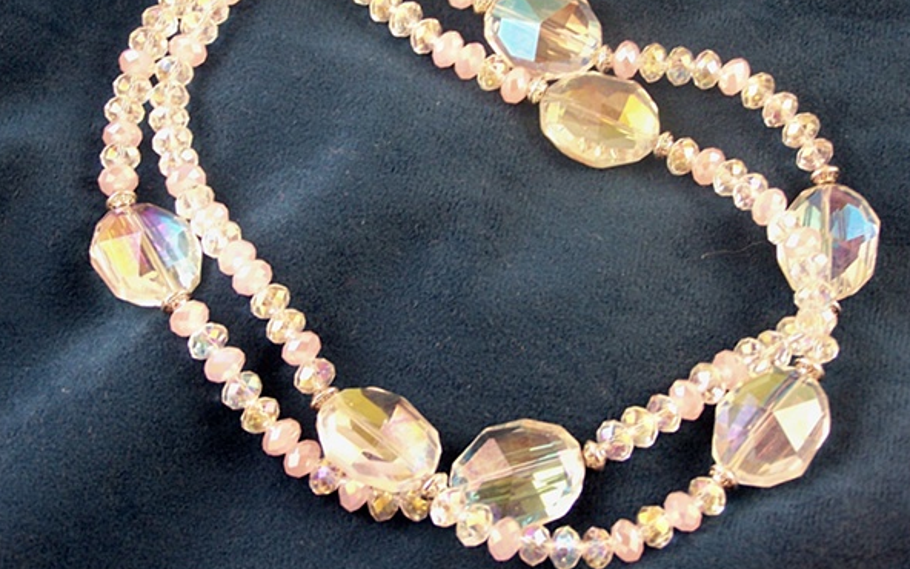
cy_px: 214
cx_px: 432
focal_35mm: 86
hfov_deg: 24.1
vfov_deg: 15.2
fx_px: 2133
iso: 141
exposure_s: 1/42
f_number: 3.2
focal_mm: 12.4
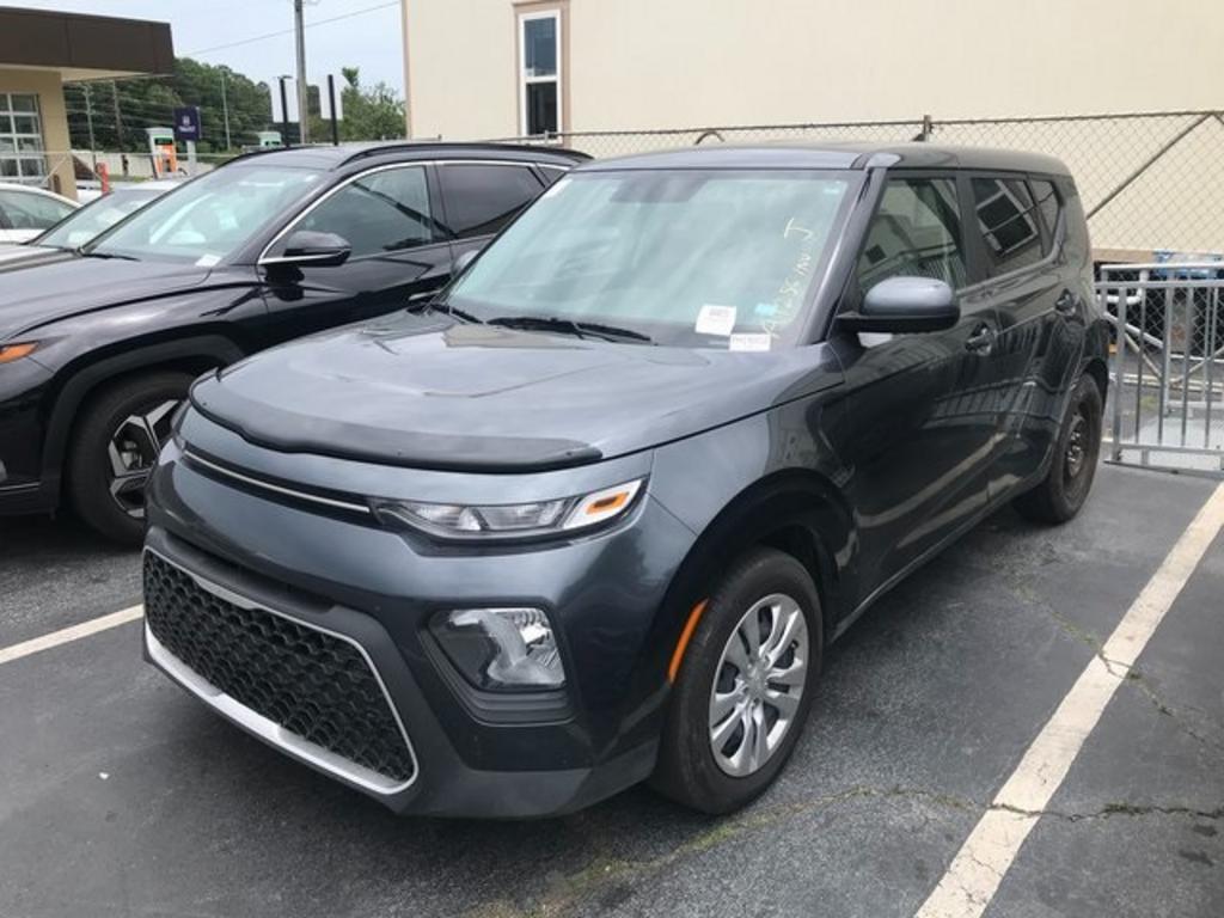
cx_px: 612
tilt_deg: -14.1
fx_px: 990
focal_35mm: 28
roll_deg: +0.0
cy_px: 459
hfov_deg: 63.4
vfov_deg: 49.7
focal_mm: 3.99
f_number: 1.8
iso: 20
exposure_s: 1/997
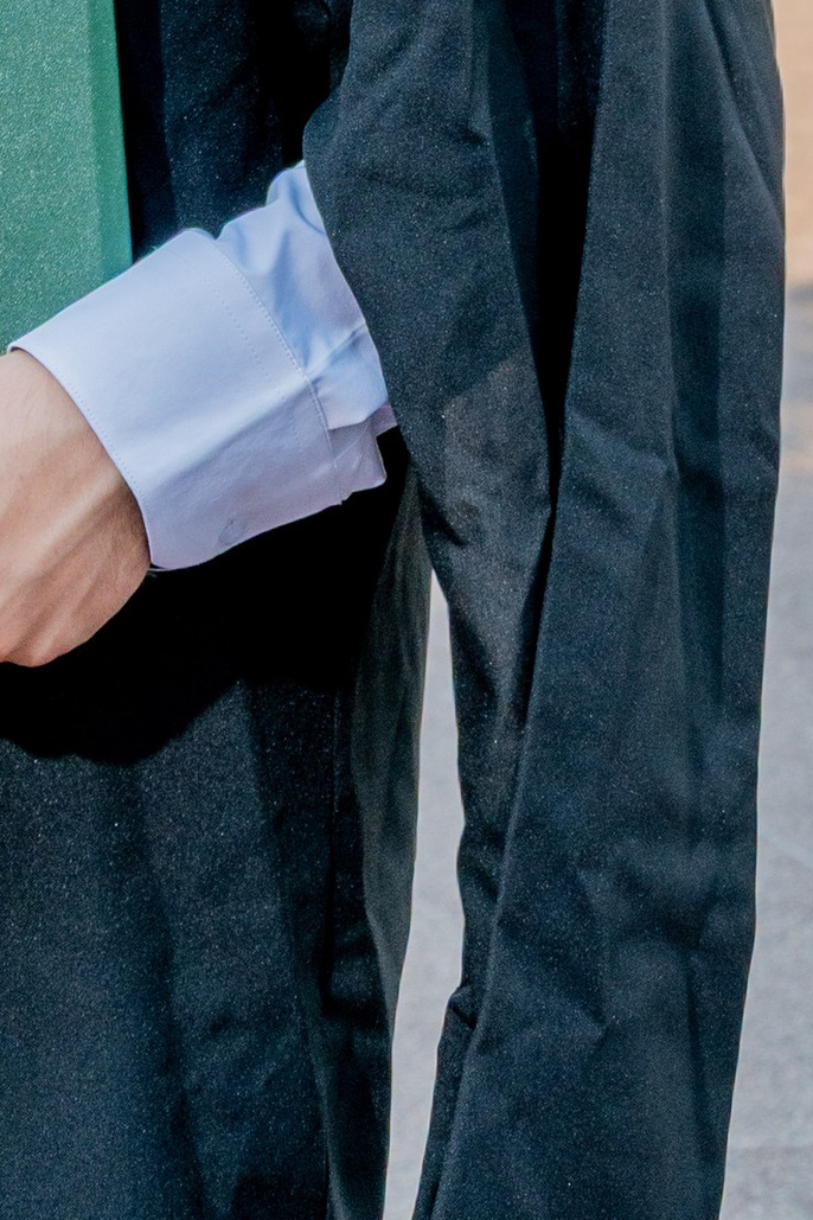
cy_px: -838
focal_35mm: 224
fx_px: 7587
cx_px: -520
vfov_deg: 8.9
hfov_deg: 6.0
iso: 100
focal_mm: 40
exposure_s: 1/200
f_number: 7.1
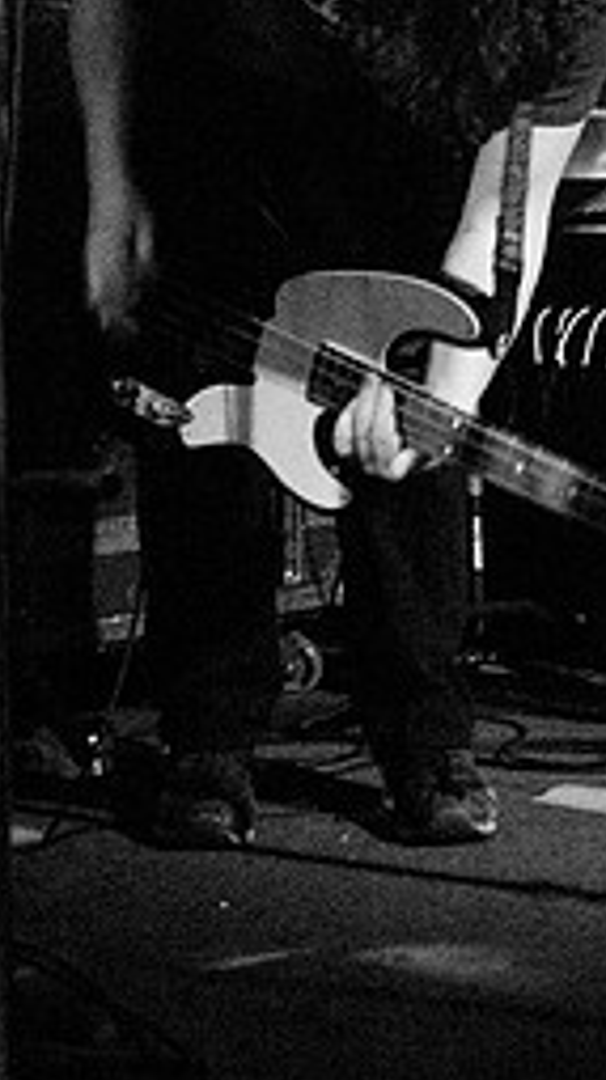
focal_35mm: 97
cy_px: 254
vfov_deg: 21.8
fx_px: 2775
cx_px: 451
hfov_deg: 12.4
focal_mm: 35
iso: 1600
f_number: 2.8
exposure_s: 1/25
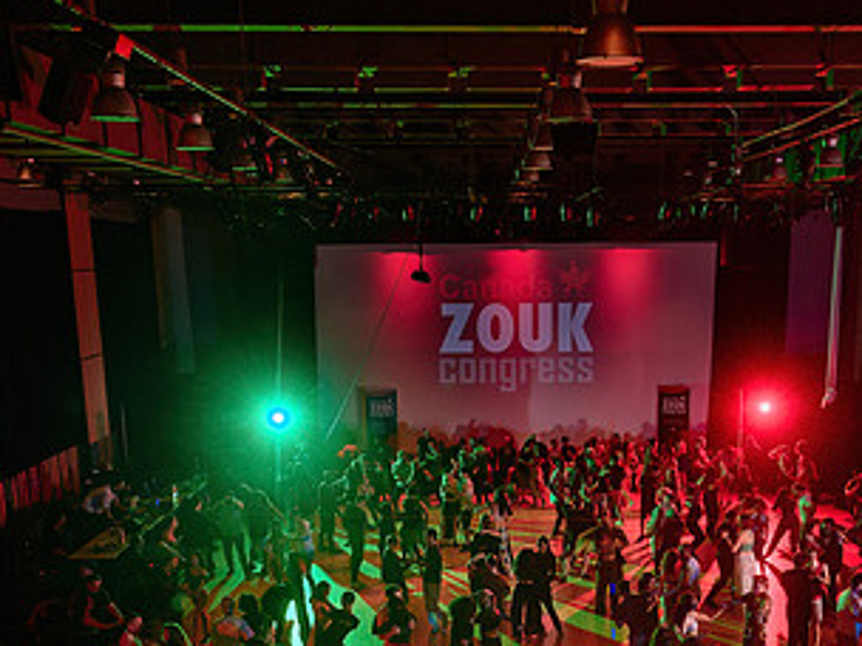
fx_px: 1096
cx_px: 522
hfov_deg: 42.7
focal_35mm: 44
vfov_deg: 32.0
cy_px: 514
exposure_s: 1/100
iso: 1000
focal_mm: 24
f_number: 2.8
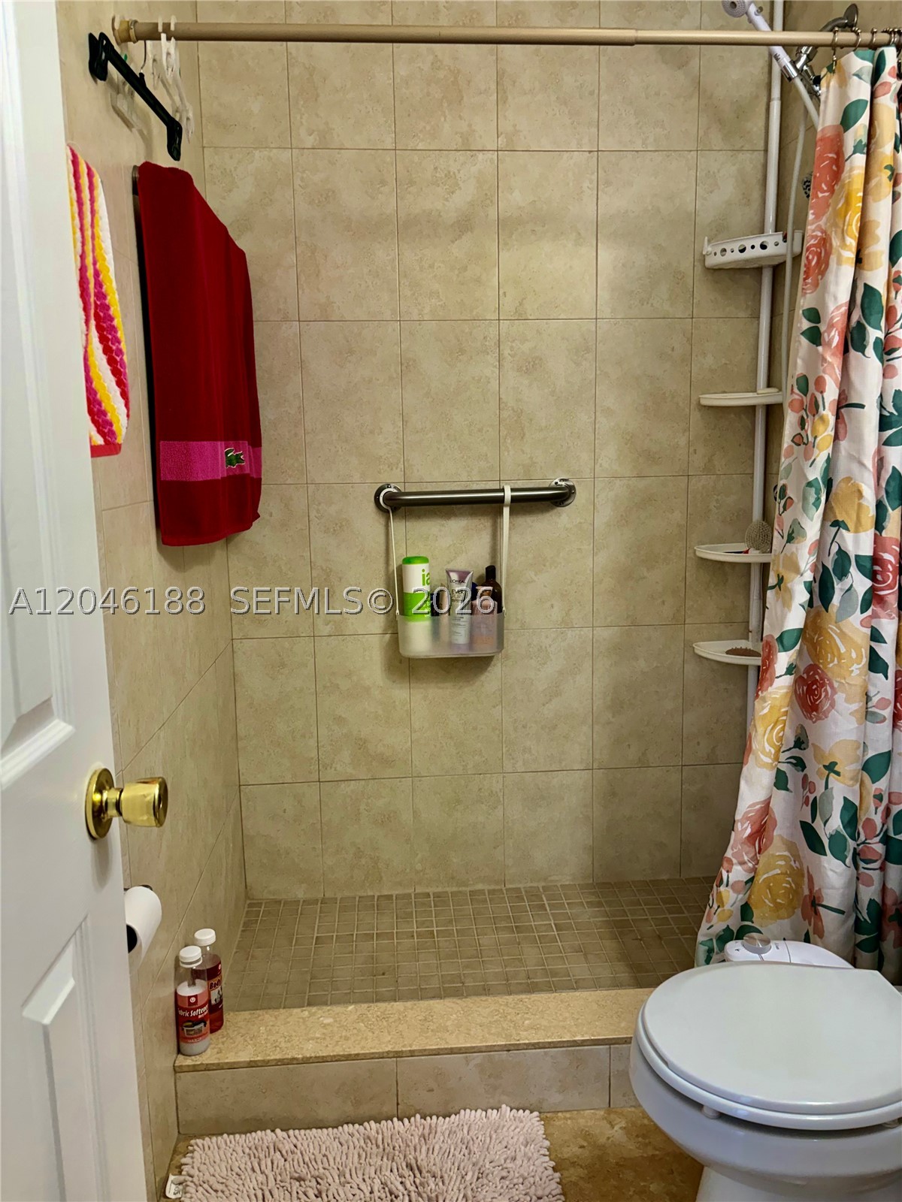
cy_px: 601
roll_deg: +0.5
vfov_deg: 67.3
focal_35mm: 26
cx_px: 451
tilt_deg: -9.2
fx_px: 903
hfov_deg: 53.1
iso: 125
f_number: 1.6
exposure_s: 1/120
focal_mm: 5.96
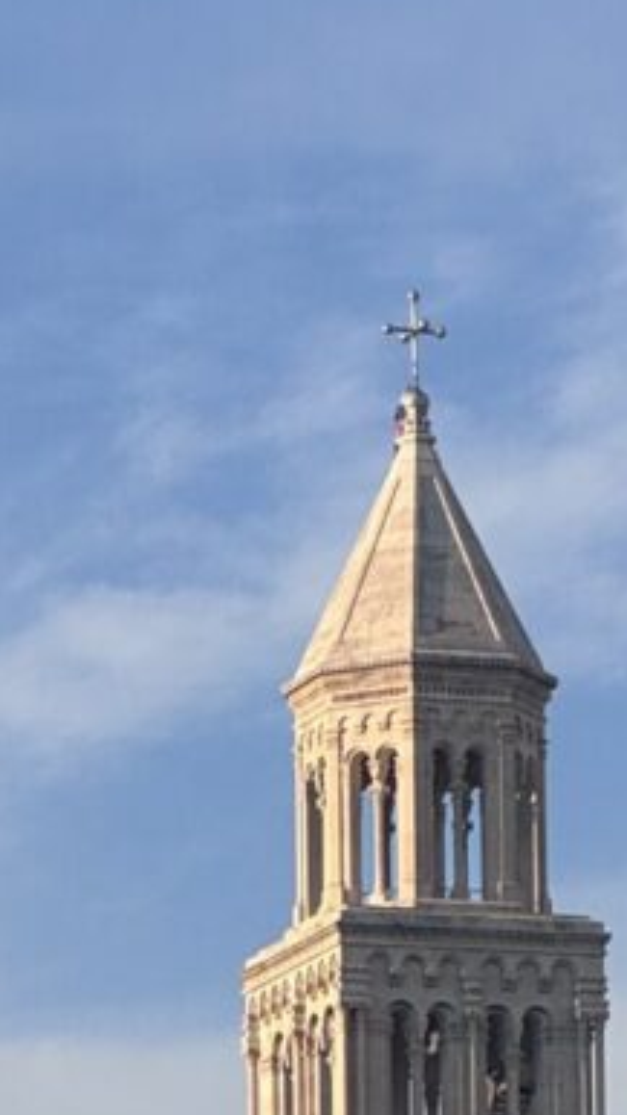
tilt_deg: +13.3
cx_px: 458
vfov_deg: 6.6
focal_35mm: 326
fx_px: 9640
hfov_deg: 3.7
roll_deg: +0.5
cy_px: 615
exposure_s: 1/622
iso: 25
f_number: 2.8
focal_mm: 9
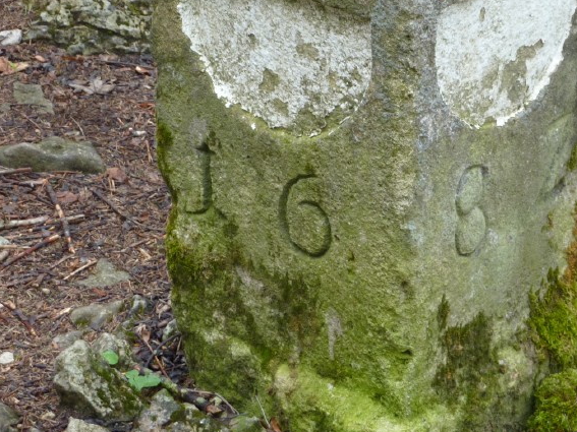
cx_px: 386
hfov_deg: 16.2
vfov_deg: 12.2
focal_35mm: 121
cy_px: 71
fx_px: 2016
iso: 80
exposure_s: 1/40
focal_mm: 11
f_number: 4.1
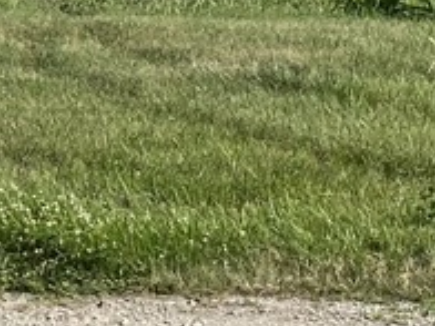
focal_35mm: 191
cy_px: -122
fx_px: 2400
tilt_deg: -3.8
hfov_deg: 9.9
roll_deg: +1.3
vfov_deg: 7.7
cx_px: -293
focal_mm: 4.25
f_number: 1.8
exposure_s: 1/3040
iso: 32
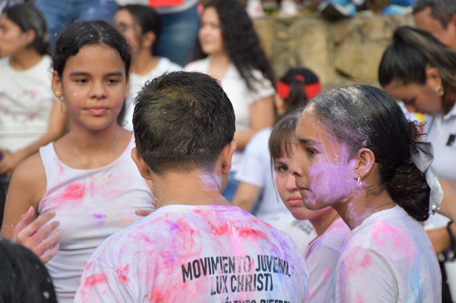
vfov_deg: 7.6
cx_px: 228
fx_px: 2292
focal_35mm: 181
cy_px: 148
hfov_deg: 11.4
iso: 500
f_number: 5.6
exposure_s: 1/250
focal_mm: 112
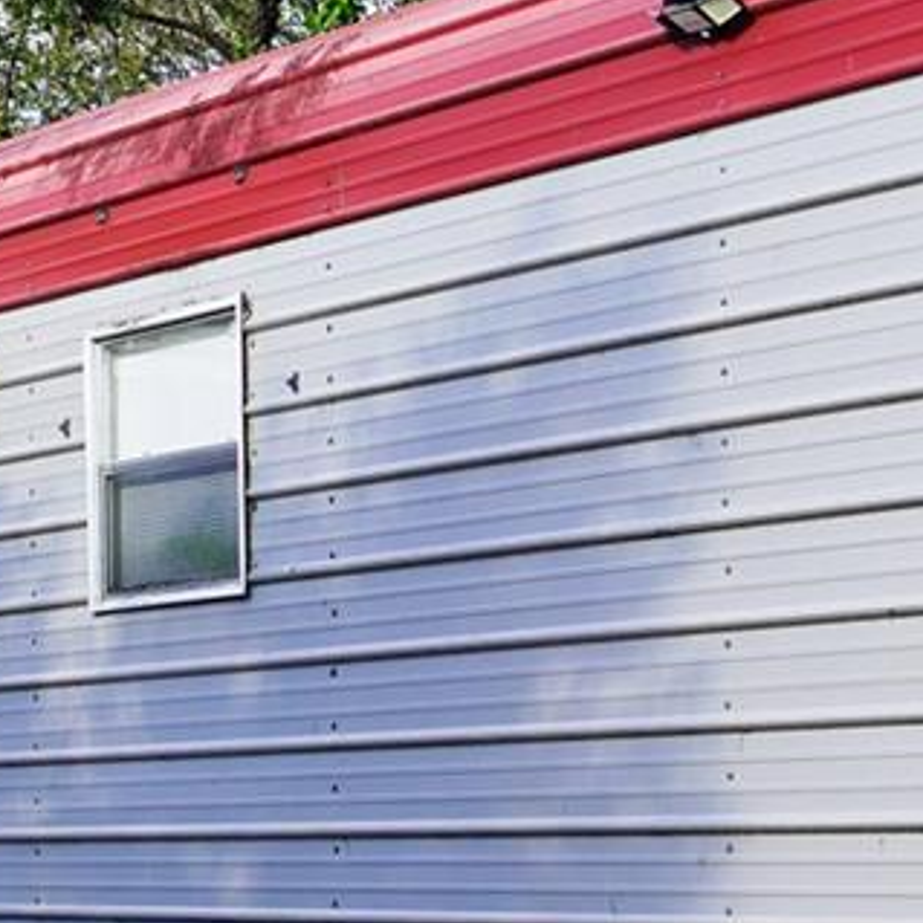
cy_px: 642
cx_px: -692
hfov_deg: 12.2
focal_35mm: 132
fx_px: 3982
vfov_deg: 13.2
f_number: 4.5
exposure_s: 1/250
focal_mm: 31
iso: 100
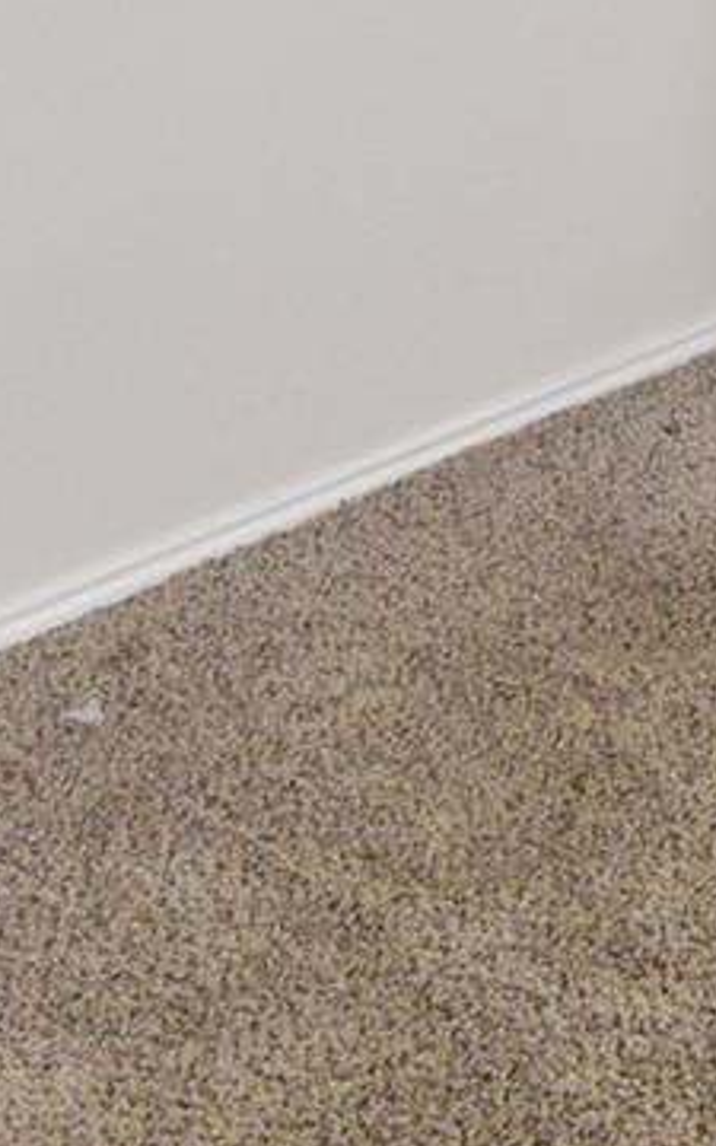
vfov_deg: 18.2
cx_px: 1101
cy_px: -973
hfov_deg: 14.0
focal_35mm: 87
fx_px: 2716
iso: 1250
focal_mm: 10
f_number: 8
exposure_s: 1/60
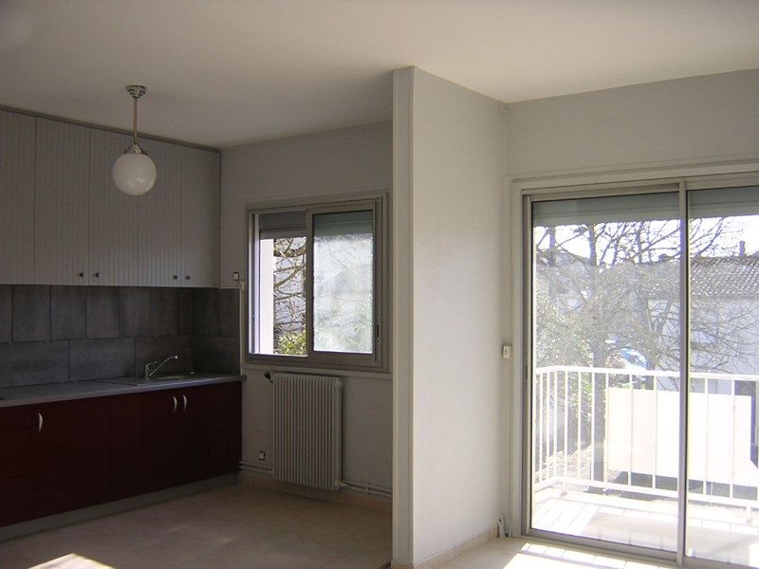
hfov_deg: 51.4
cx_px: 380
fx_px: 789
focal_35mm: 36
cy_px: 284
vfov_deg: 39.7
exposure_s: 1/289
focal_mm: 4.7
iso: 100
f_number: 2.6
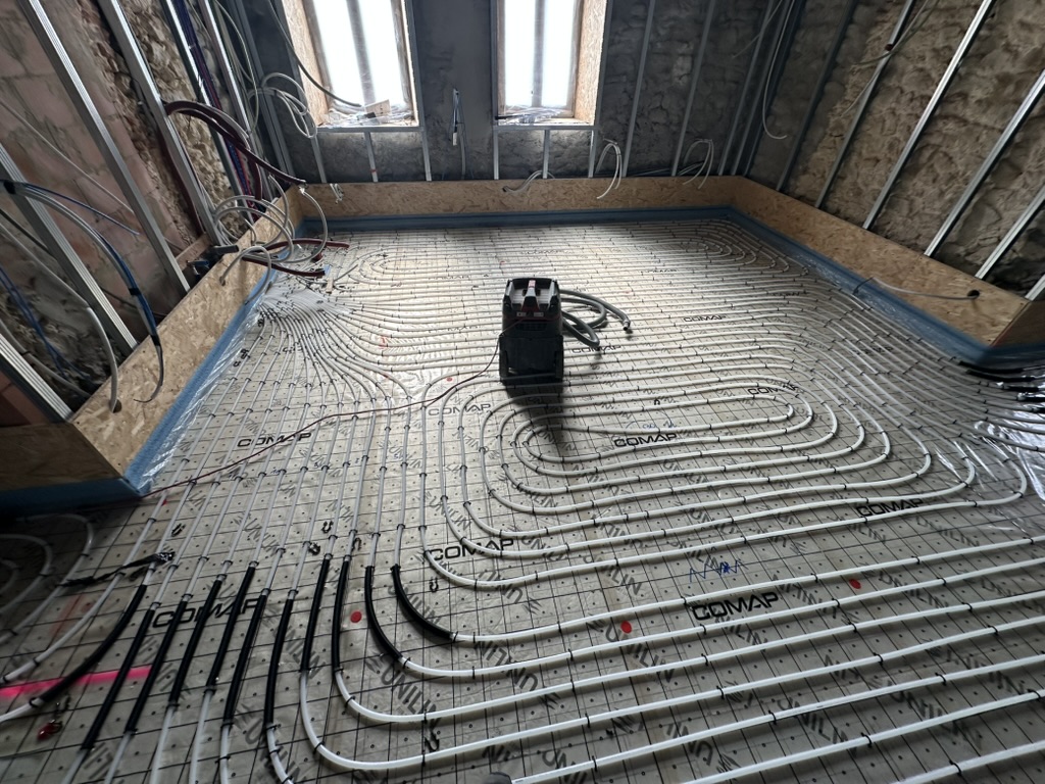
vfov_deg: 85.7
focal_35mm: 14
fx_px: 423
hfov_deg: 102.1
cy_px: 392
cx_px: 522
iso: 40
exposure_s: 1/171
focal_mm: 2.22
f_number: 2.2
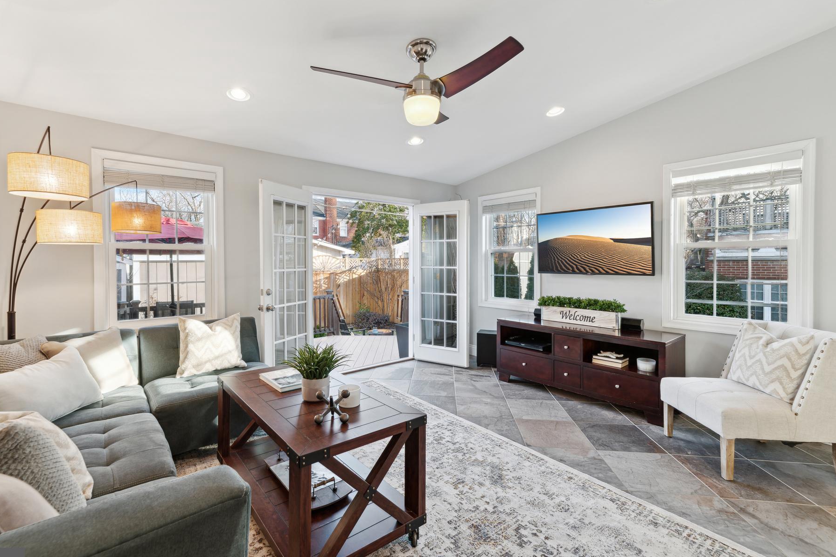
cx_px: 399
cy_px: 263
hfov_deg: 96.7
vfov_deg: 73.7
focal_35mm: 16
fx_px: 371
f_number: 10
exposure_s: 1/60
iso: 200
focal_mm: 14
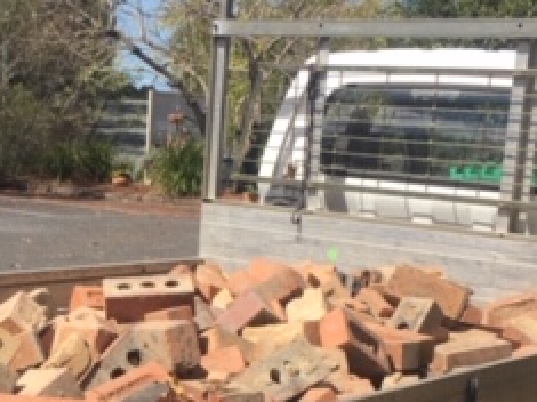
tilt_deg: -9.3
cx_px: 121
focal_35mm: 79
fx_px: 1225
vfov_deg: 18.5
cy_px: 329
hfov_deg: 24.4
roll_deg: -2.1
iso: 25
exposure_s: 1/1425
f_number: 2.2
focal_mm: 4.15
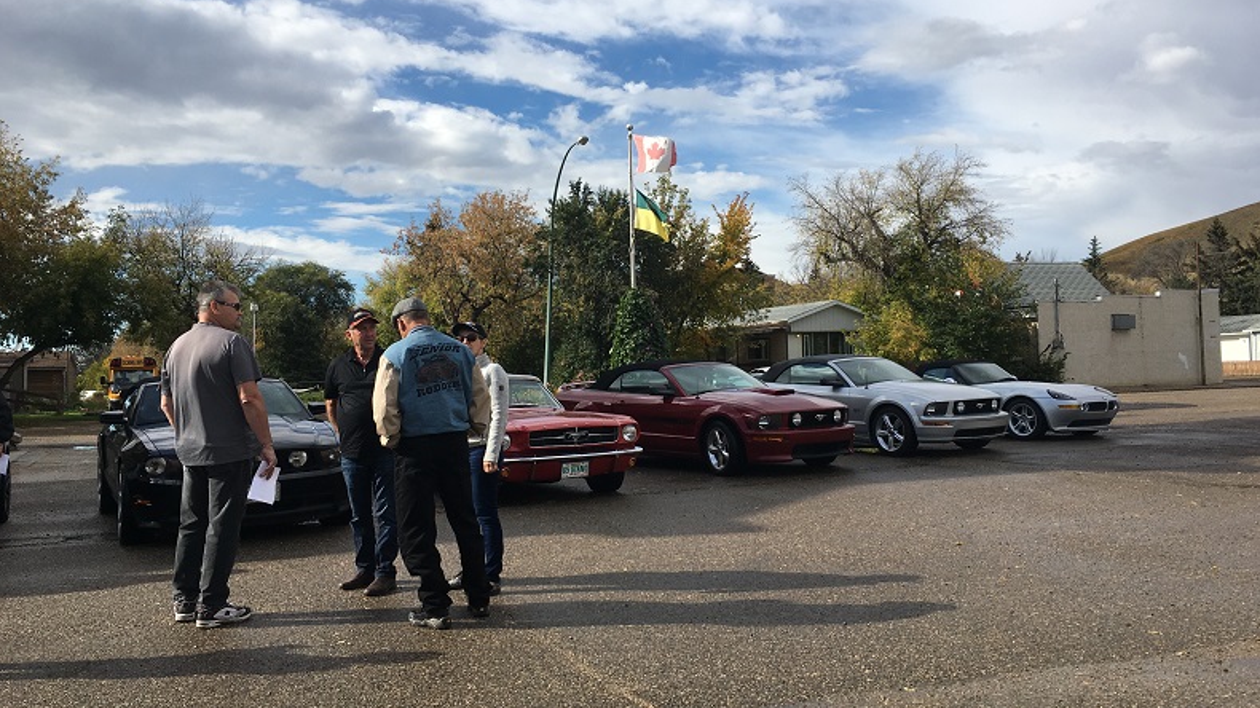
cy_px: 316
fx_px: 1069
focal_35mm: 32
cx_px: 625
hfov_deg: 61.0
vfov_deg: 36.6
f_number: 2.2
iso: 25
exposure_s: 1/1538
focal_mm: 4.15
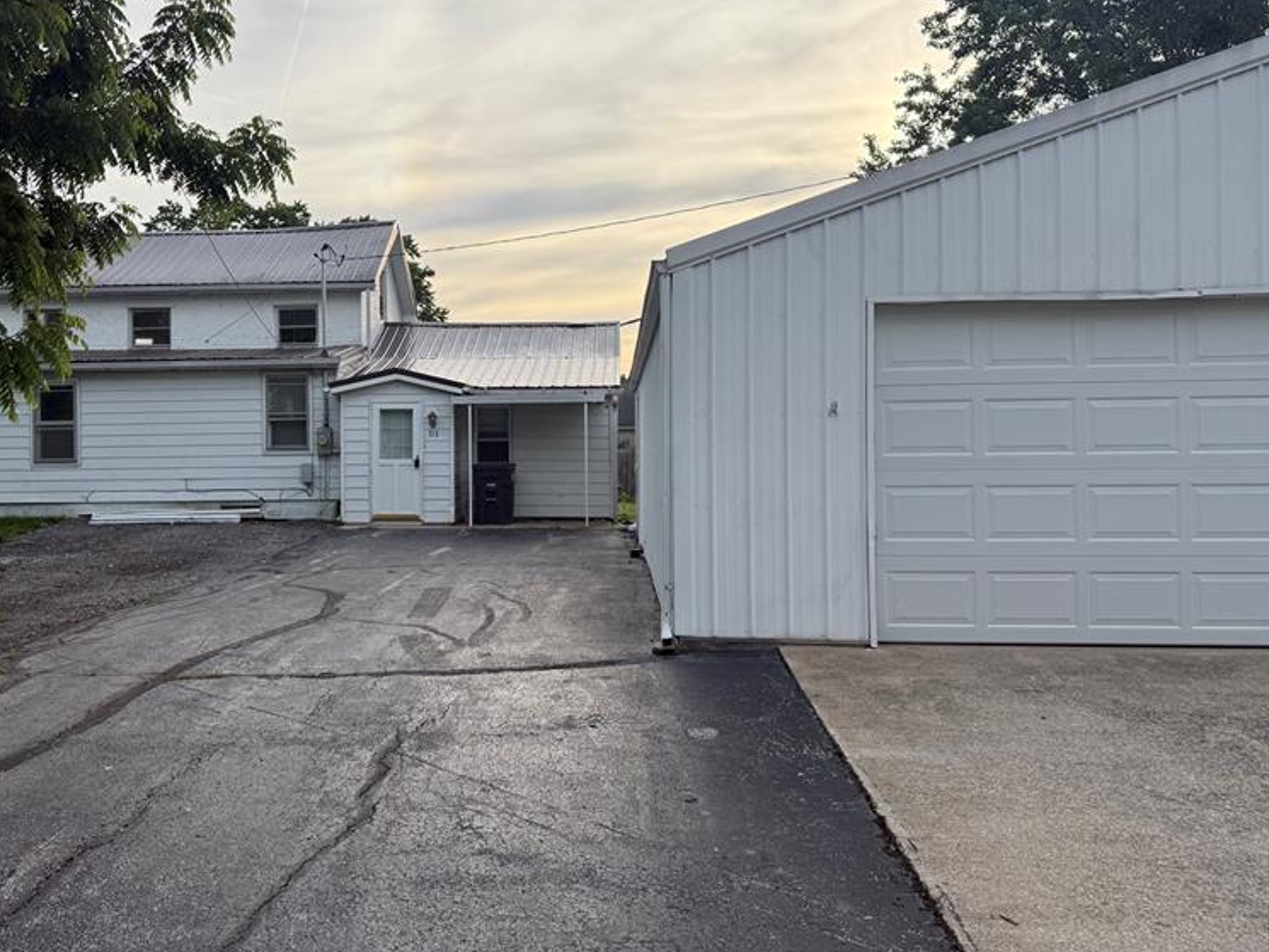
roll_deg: +0.1
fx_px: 1210
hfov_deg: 54.7
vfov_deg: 42.9
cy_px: 458
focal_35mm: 33
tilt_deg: +1.2
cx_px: 470
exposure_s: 1/3145
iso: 100
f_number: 1.78
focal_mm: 6.76
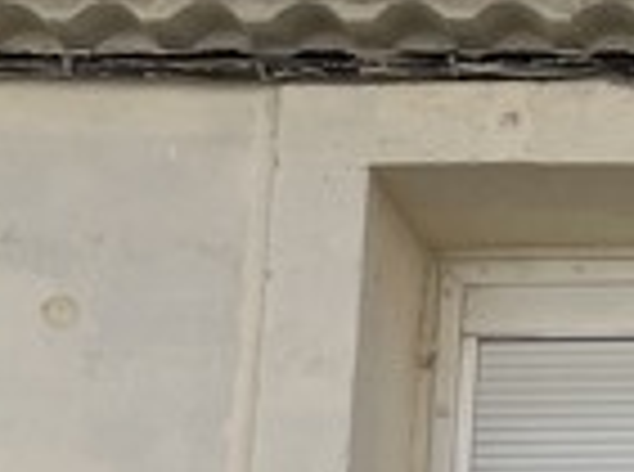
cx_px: 1219
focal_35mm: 148
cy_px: 1047
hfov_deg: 12.1
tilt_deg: +15.2
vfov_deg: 9.2
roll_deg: +2.1
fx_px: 2704
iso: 50
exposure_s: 1/2632
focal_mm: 5.1
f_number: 1.6
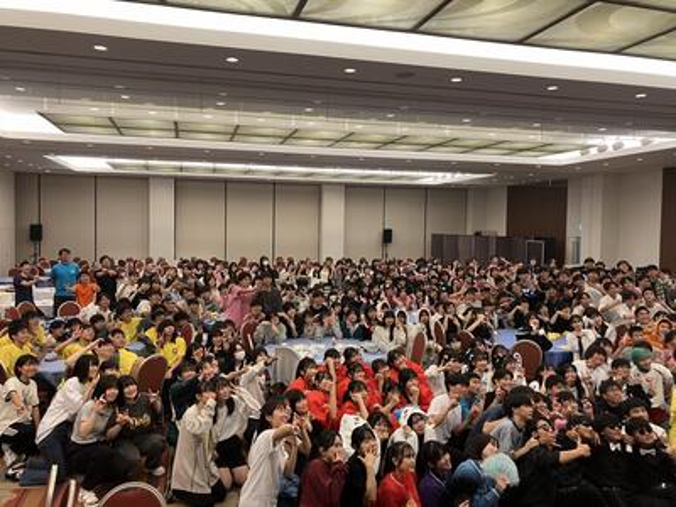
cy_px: 254
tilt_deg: -2.7
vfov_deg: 49.7
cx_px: 338
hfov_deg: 63.4
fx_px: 547
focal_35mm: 28
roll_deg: -0.8
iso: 64
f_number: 1.8
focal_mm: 3.99
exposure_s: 1/60
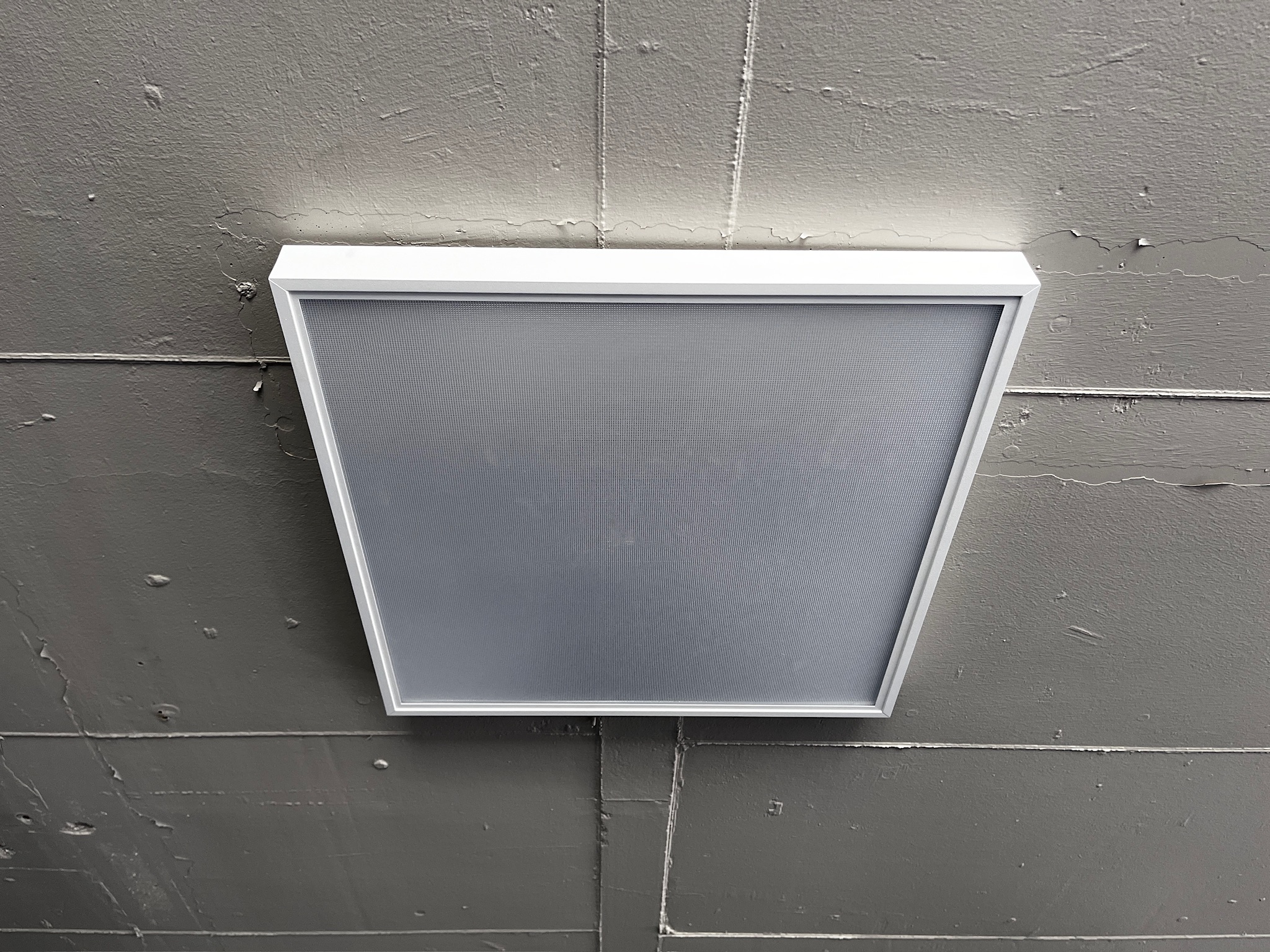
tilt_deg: +47.2
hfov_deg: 67.3
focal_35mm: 26
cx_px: 635
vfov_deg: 53.1
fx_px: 954
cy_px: 476
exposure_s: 1/111
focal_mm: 5.1
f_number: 1.6
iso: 125
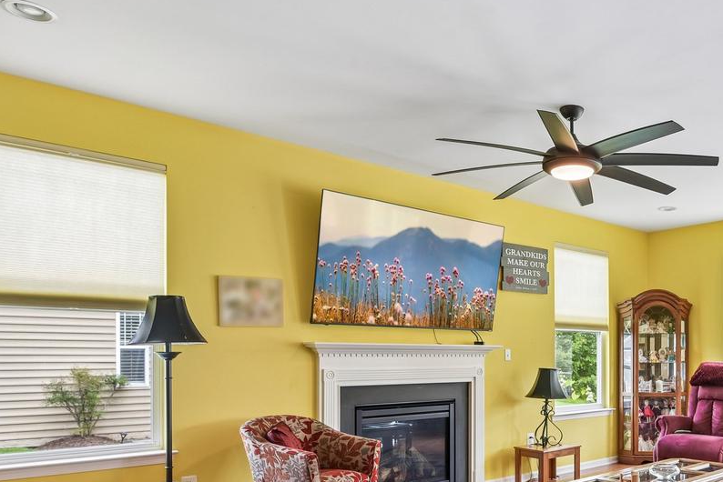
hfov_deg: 58.7
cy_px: 352
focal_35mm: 29
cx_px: 580
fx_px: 583
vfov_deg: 43.8
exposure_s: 1/20
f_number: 8
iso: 400
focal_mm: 16
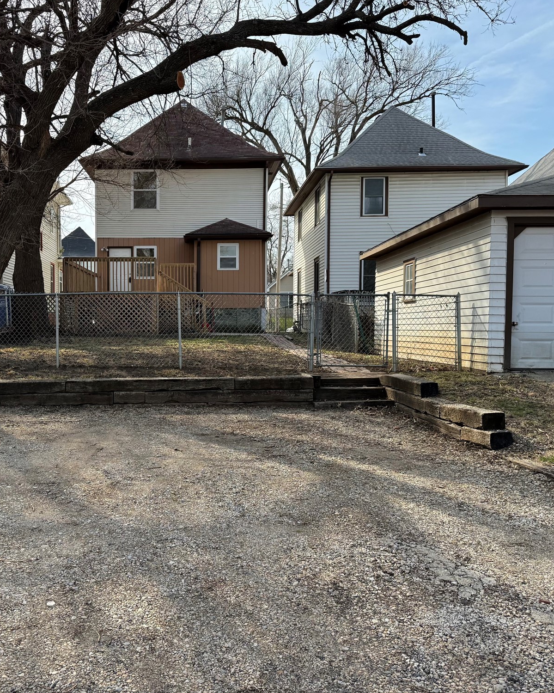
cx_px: 171
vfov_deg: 55.7
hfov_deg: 44.9
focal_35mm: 32
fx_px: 656
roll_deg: +0.2
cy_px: 343
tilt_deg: -0.1
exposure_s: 1/2703
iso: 100
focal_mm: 6.76
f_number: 1.78
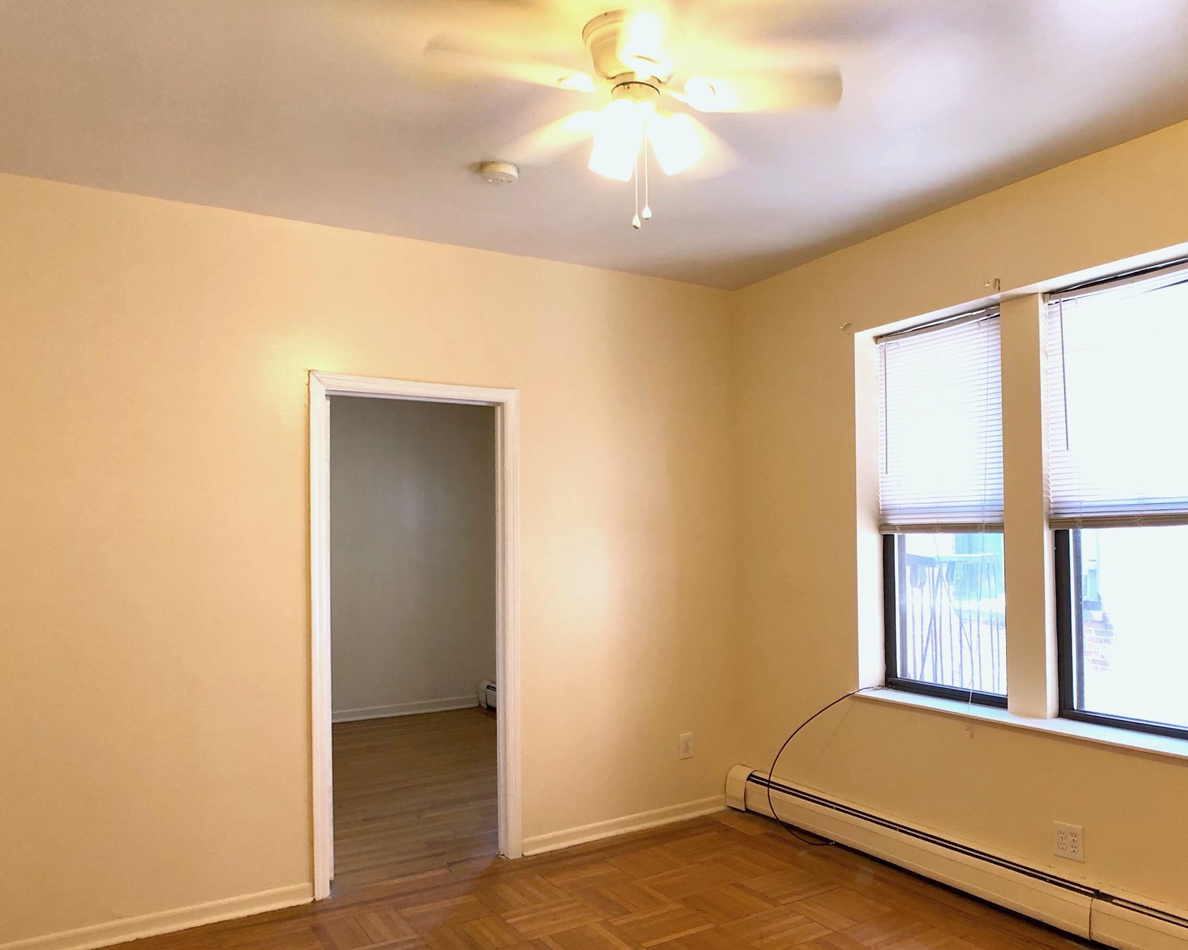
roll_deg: +1.7
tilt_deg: +1.4
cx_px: 743
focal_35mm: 39
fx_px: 1371
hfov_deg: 46.4
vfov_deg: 38.2
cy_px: 511
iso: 25
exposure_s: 1/30
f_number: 1.8
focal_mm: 4
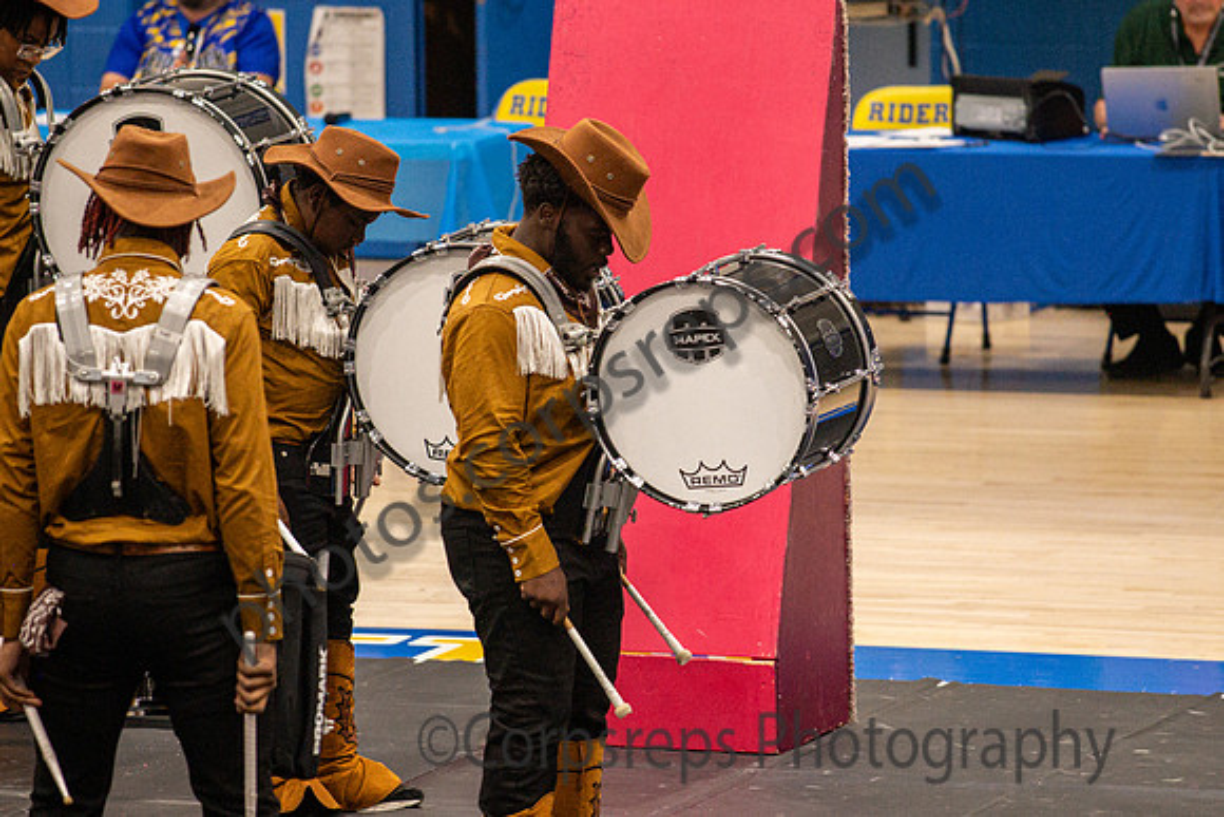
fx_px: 10307
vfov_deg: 4.5
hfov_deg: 6.8
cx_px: 642
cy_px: 400
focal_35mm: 303
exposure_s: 1/500
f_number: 4
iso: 5600
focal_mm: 200
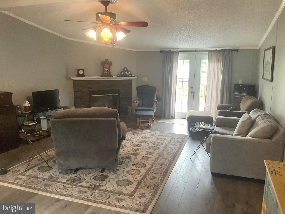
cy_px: 107
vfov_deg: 48.2
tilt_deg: -10.5
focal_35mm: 29
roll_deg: -0.2
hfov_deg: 61.7
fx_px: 239
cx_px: 142
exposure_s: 1/60
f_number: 1.8
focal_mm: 3
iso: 160
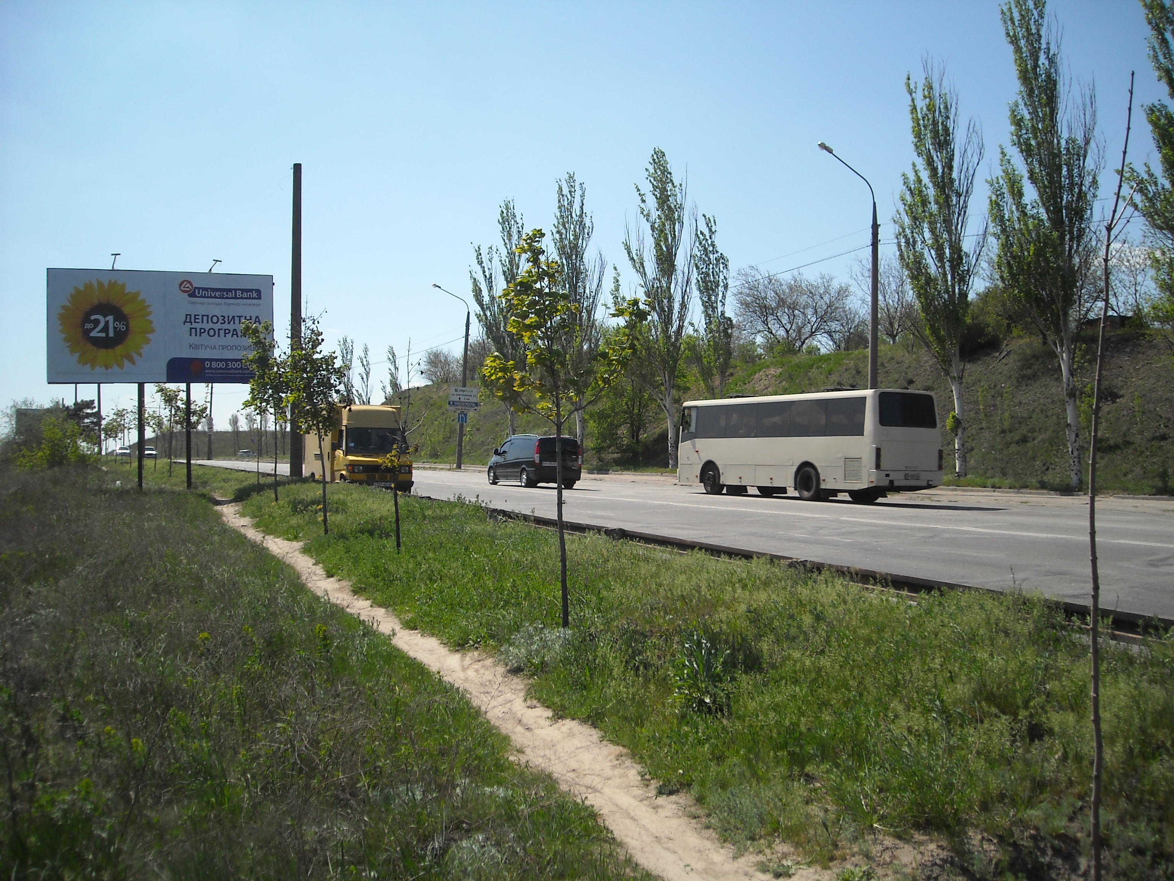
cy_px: 440
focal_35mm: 35
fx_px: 1187
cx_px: 587
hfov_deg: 52.6
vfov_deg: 40.7
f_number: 5.6
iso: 64
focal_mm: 5.7
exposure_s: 1/337
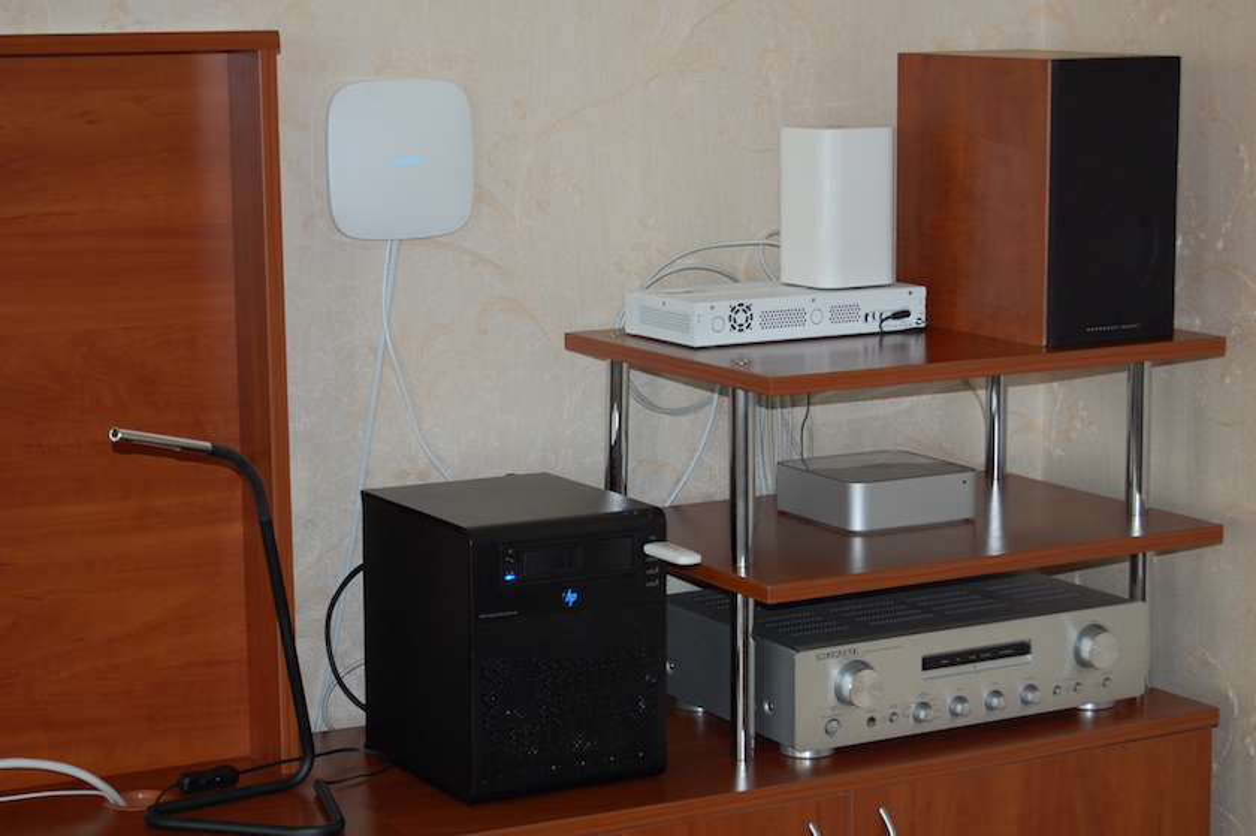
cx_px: 628
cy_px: 418
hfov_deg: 24.6
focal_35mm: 82
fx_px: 2877
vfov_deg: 16.5
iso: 400
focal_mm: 55
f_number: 5.6
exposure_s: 1/60
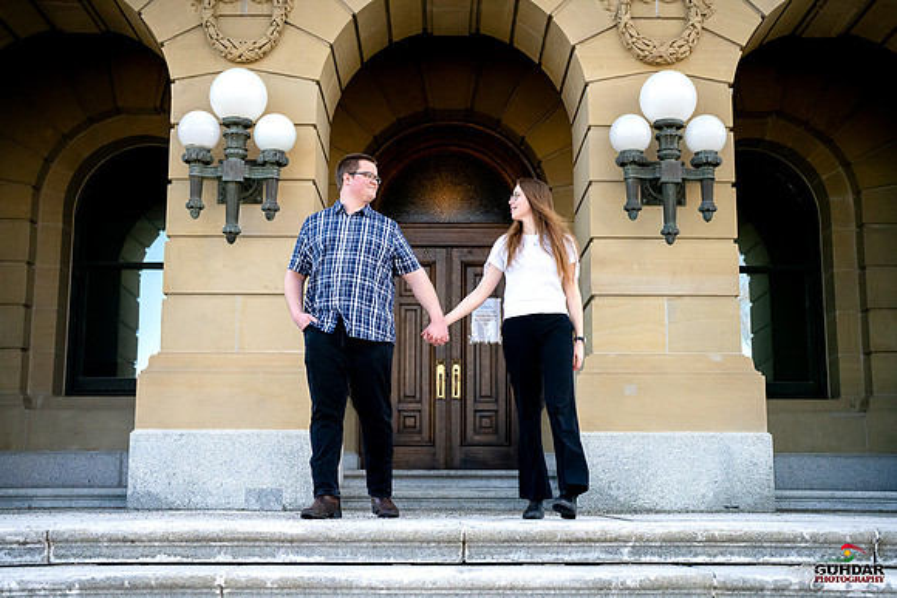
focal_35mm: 50
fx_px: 1246
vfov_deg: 27.0
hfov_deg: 39.6
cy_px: 299
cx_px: 448
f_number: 3.5
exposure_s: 1/8000
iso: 6400
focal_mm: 50
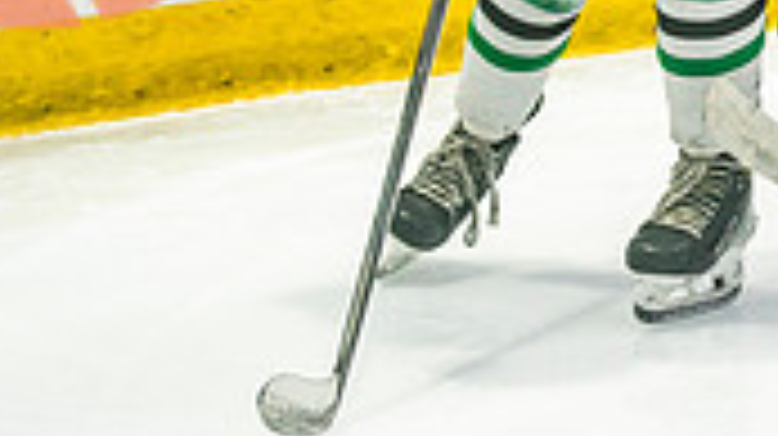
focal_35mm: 403
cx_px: 933
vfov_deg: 3.0
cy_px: -314
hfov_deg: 5.3
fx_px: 8307
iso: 800
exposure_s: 1/640
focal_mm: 110
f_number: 3.2
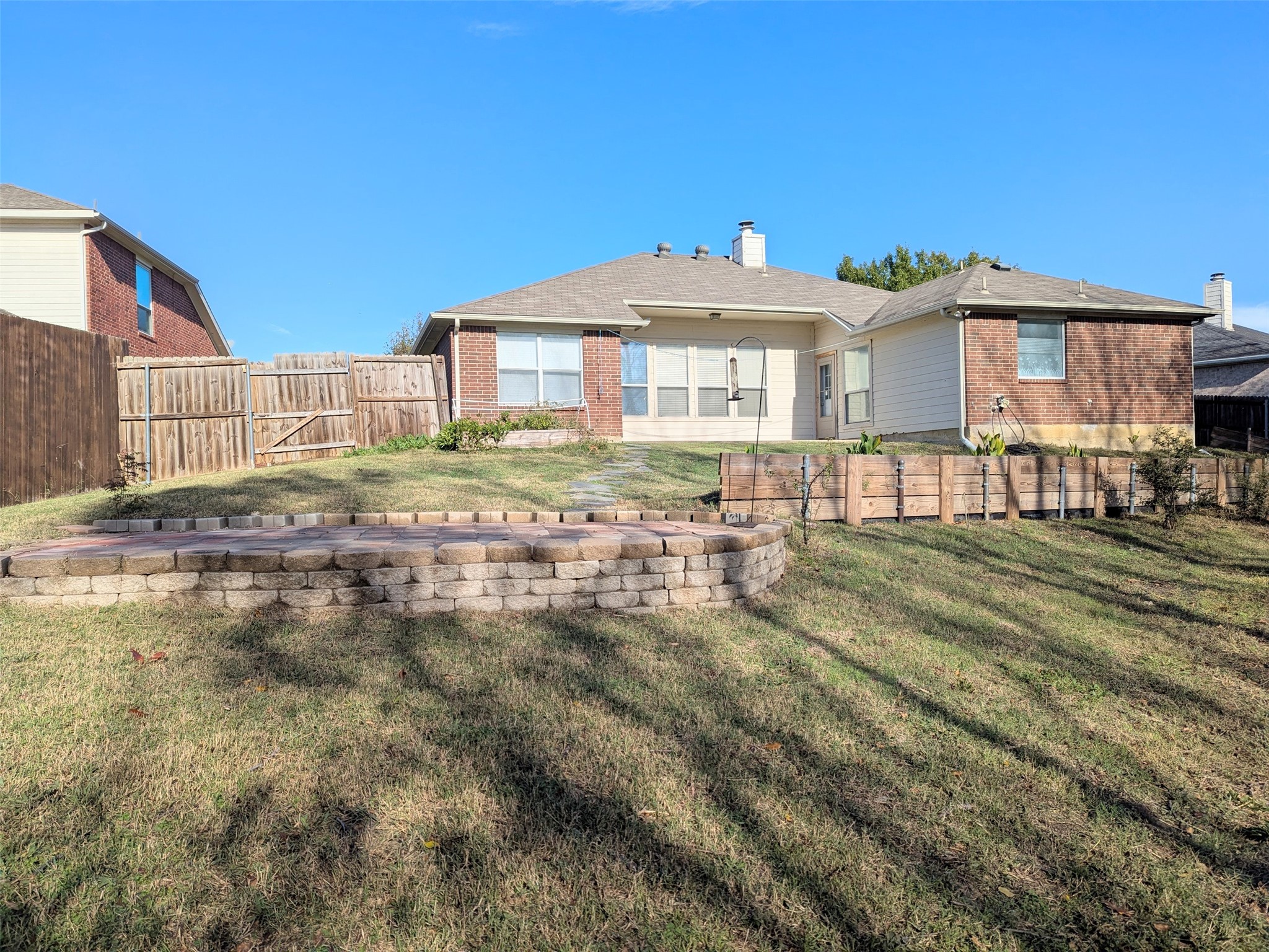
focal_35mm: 24
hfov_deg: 71.6
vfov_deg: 56.8
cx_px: 634
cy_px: 476
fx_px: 880
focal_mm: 6.81
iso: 45
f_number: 1.85
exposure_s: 1/2463
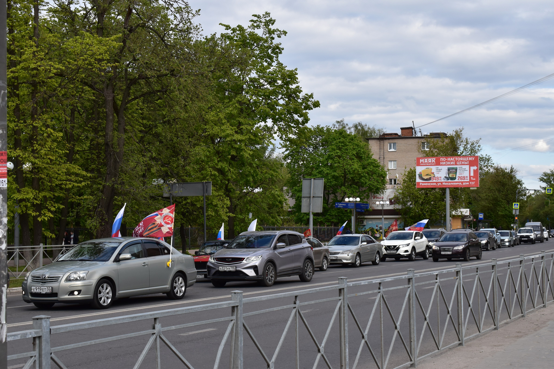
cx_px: 277
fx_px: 877
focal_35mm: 57
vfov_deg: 23.8
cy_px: 184
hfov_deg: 35.1
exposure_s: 1/400
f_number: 11
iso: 400
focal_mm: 38
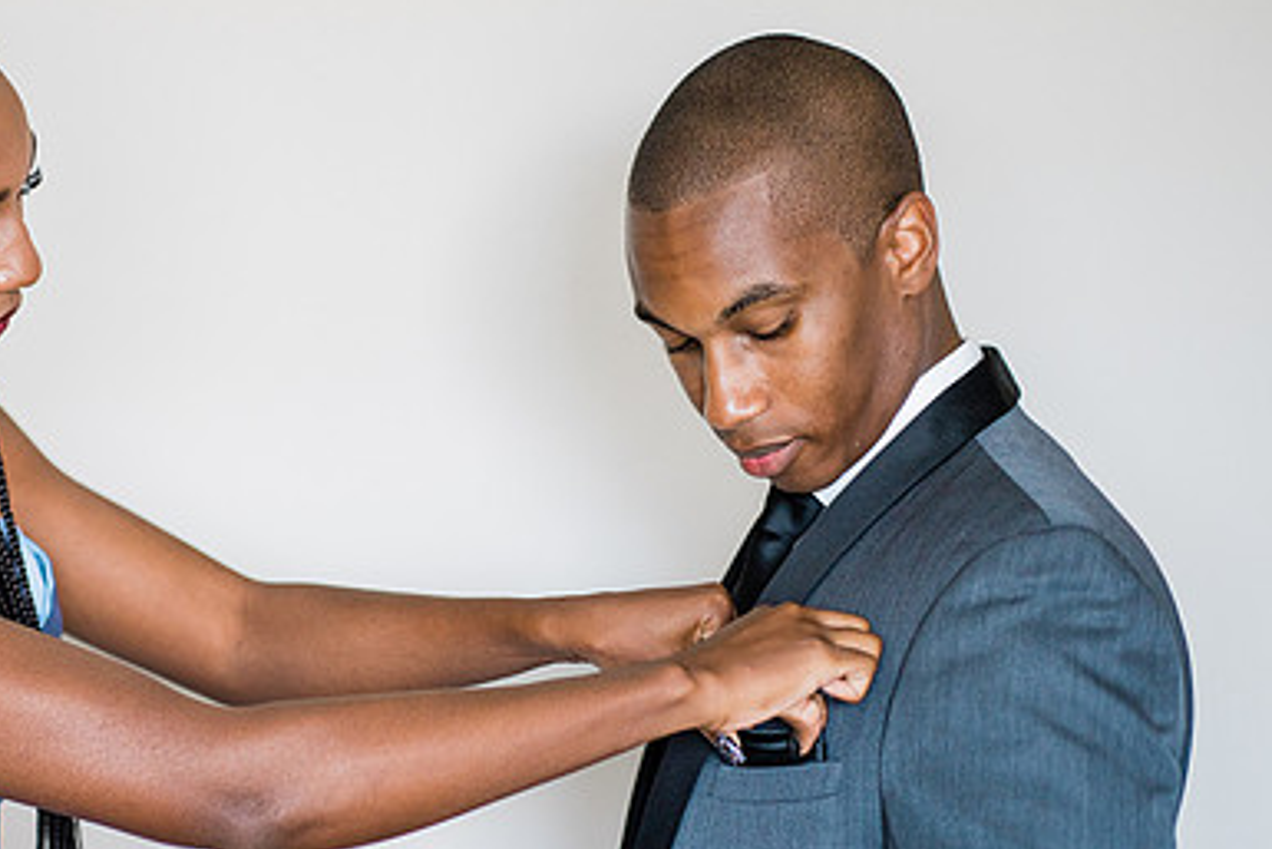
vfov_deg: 10.7
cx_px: 360
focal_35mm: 128
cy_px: 487
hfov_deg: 15.9
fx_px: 4524
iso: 400
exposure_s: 1/160
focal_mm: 85
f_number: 2.2
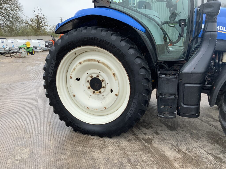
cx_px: 113
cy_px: 84
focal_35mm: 29
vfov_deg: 48.2
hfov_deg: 61.7
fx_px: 189
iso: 16
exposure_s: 1/391
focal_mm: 3
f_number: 1.8
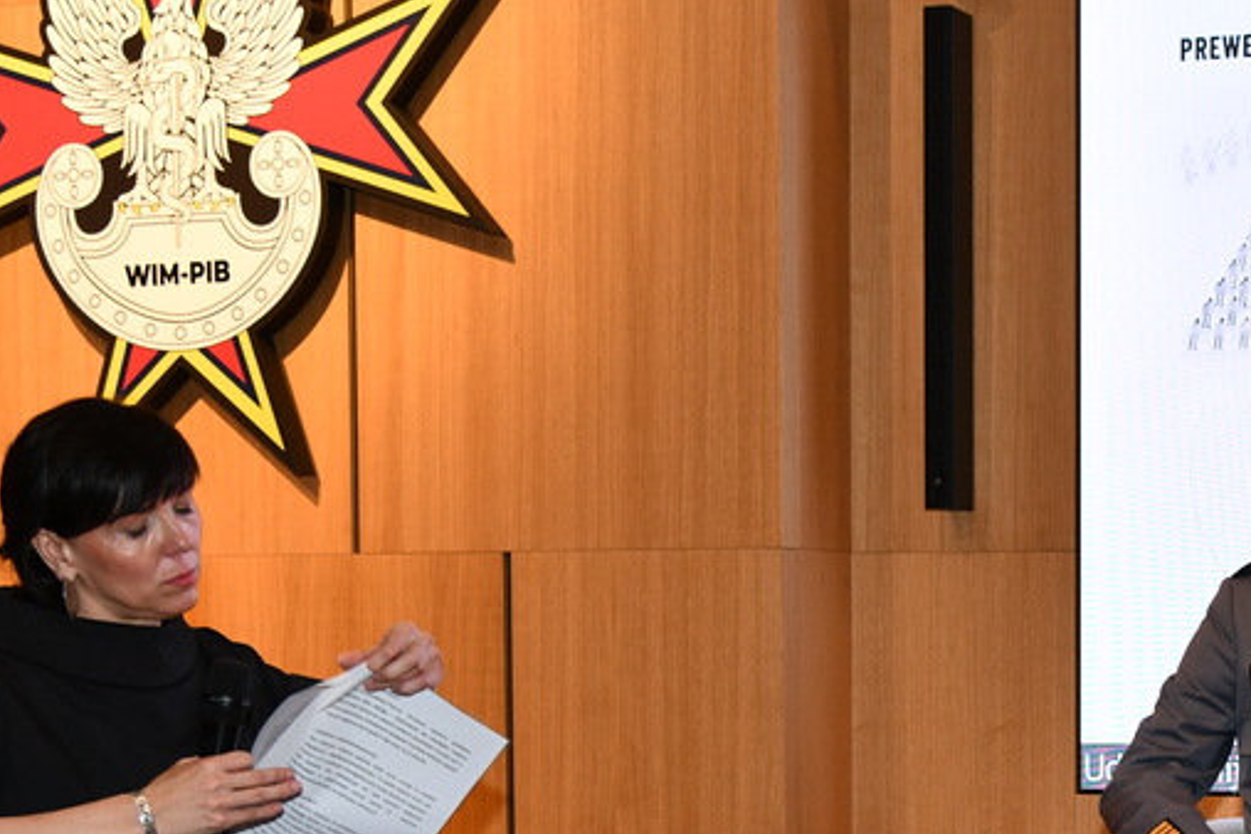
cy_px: 864
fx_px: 2815
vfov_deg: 16.5
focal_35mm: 81
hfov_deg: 24.4
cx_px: 1093
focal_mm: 38
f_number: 5
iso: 560
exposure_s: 1/60
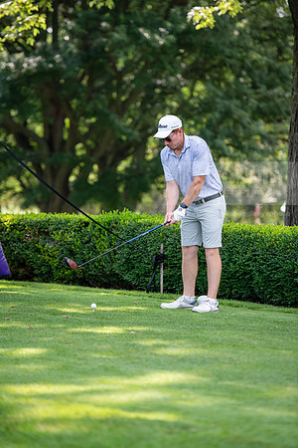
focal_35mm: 165
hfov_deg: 8.3
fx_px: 2049
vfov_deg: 12.5
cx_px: 149
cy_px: 224
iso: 400
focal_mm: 165
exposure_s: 1/800
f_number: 3.2
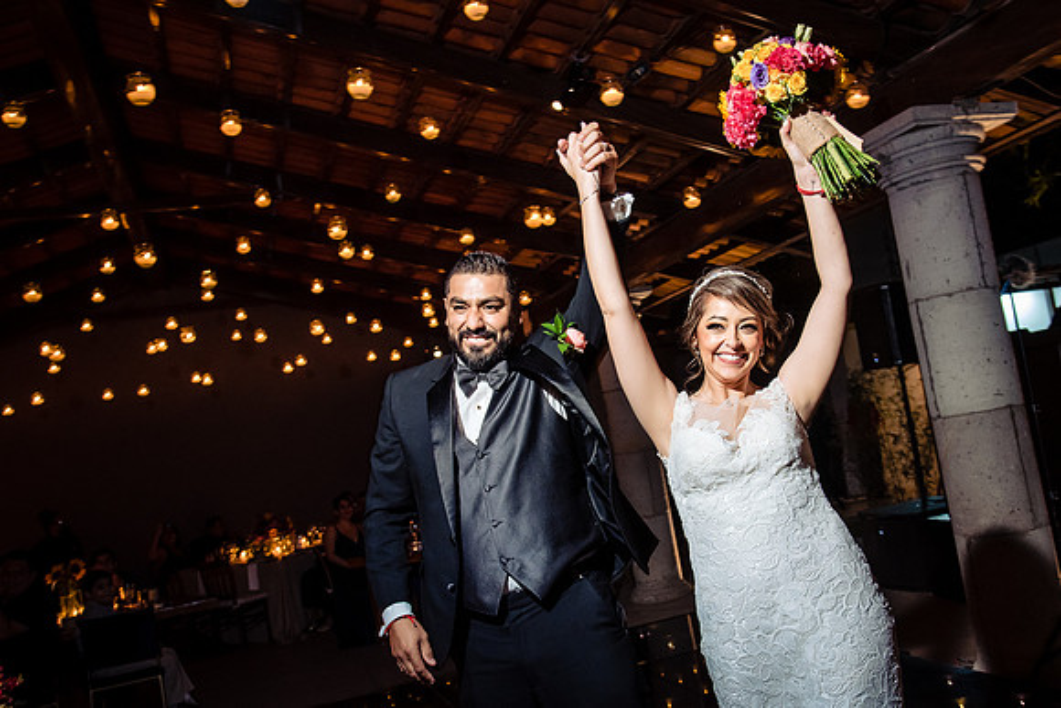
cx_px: 554
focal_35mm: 32
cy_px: 370
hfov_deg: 58.1
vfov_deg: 40.7
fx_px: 954
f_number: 7.1
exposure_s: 1/40
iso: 2000
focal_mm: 31
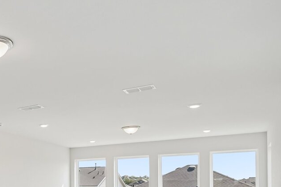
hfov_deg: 39.5
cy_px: 189
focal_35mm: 41
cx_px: -22
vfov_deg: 30.2
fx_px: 320
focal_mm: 16
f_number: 8
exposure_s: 1/60
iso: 400
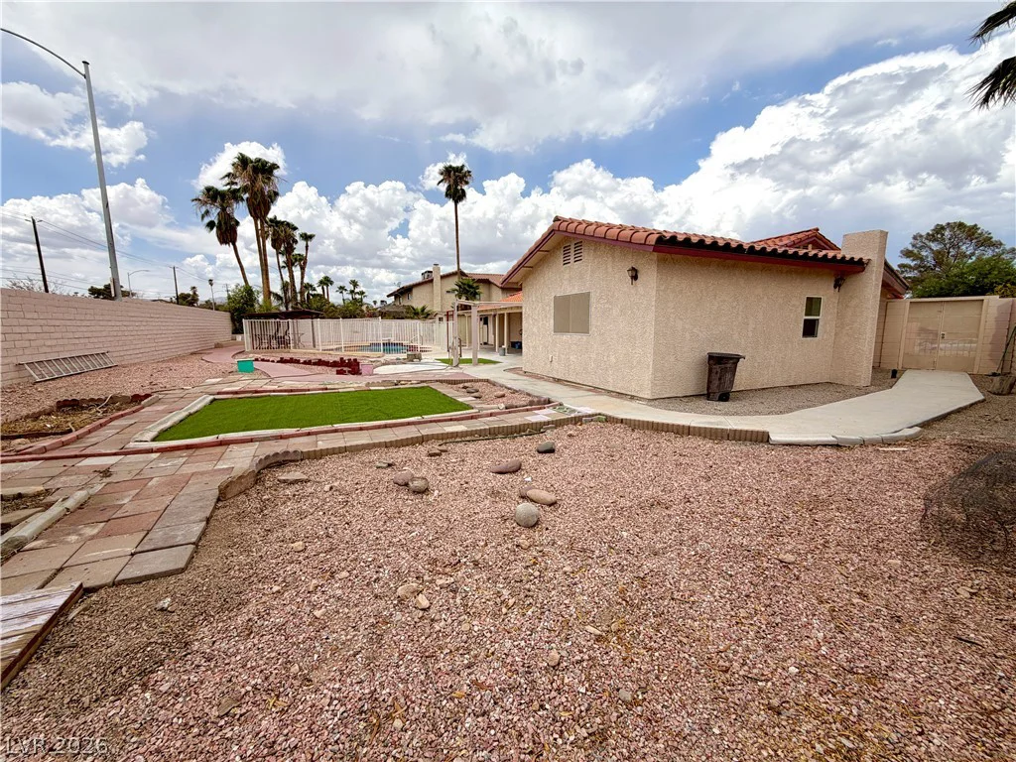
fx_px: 411
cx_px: 508
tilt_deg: -7.9
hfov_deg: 102.1
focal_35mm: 14
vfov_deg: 85.7
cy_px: 381
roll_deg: +1.0
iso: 20
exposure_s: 1/1105
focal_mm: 2.22
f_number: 2.2
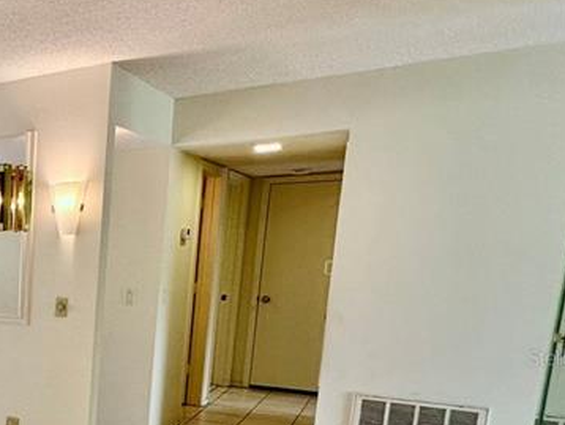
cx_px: -185
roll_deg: -0.2
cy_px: 357
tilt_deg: -9.7
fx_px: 653
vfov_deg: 34.6
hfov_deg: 33.1
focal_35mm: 40
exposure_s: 1/120
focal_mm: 2.22
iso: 100
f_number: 2.2
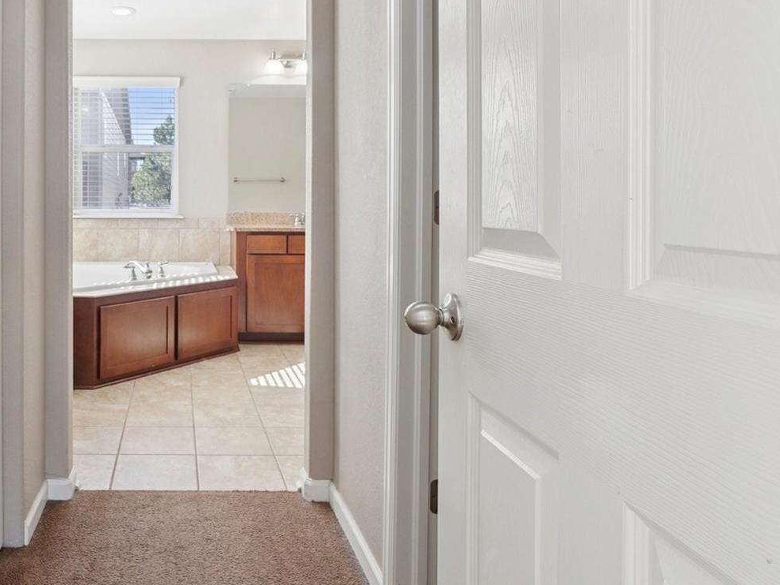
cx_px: 179
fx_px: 631
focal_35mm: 28
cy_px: 214
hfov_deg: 59.4
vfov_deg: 49.2
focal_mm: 12
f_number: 8
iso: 400
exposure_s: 1/30
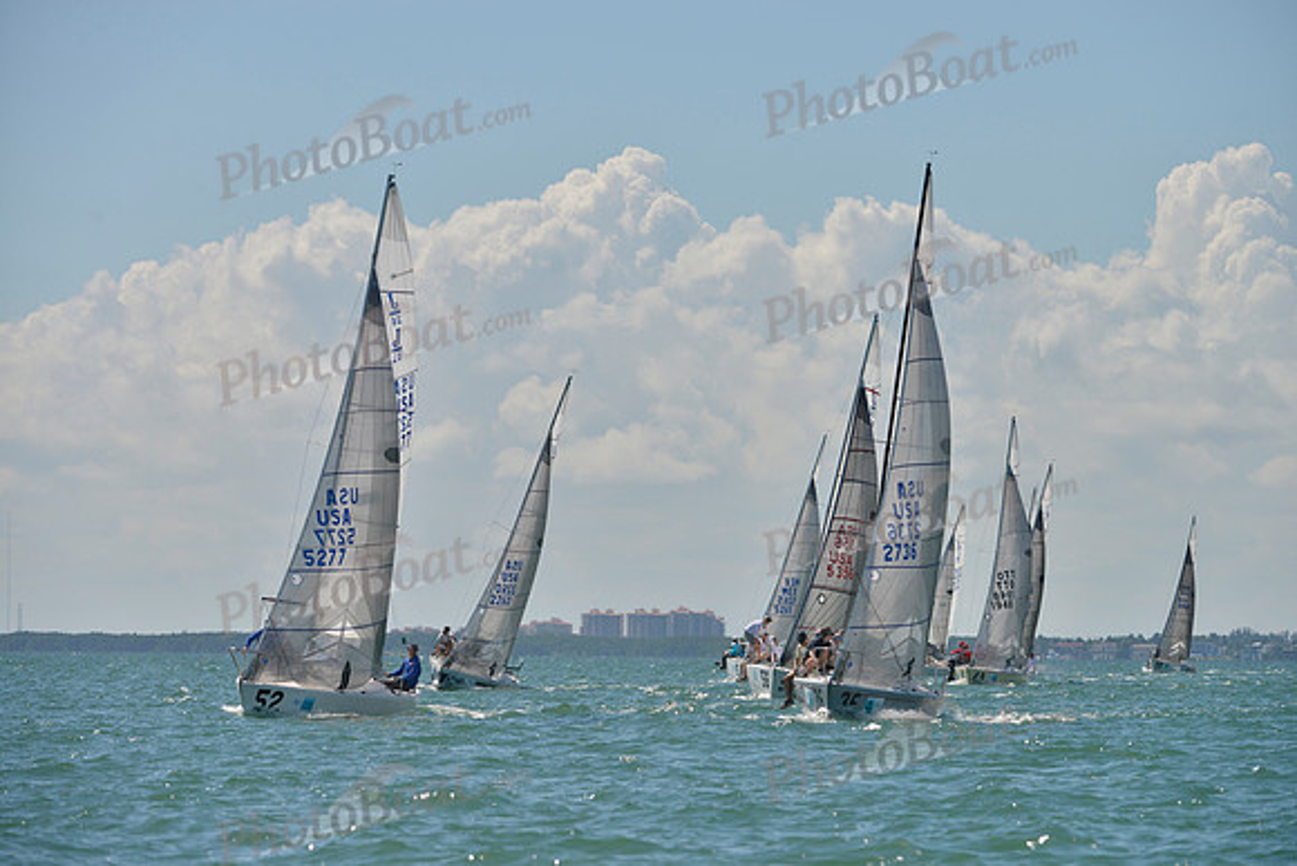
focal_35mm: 220
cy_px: 433
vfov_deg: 6.2
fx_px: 7928
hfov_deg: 9.4
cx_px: 648
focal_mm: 220
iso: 200
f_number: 7.1
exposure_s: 1/1250
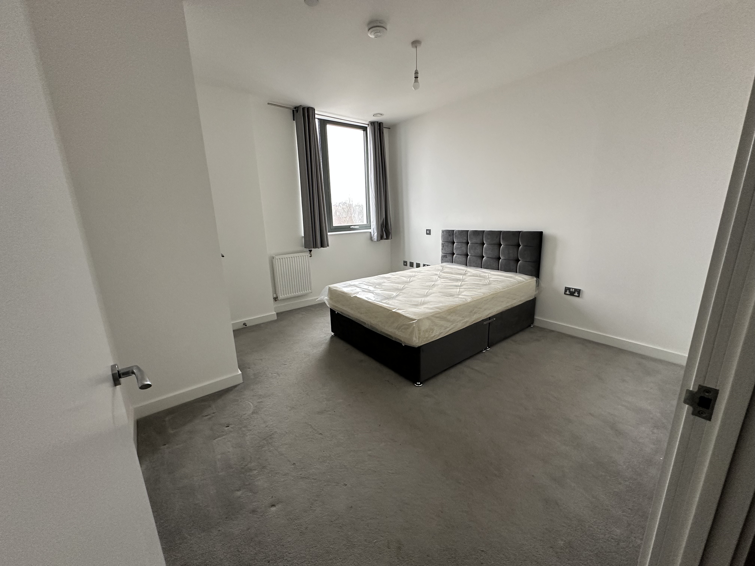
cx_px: 378
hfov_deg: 102.1
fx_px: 305
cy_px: 283
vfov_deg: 85.7
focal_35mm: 14
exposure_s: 1/99
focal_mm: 2.22
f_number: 2.2
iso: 250
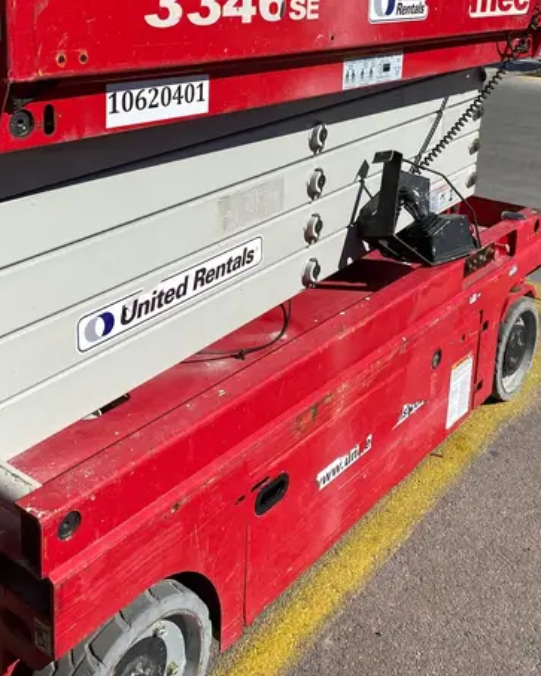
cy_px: 141
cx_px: 274
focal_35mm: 41
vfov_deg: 42.9
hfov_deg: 36.5
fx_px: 821
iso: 32
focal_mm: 4.25
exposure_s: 1/4444
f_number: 1.8
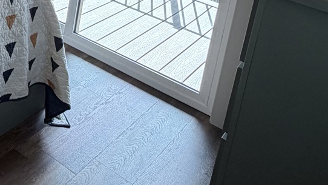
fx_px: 470
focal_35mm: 54
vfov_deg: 18.8
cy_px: -115
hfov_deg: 32.6
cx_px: -53
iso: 100
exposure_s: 1/120
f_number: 2.2
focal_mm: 2.22
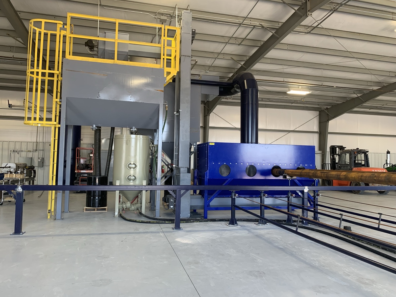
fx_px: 297
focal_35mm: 26
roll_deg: -1.8
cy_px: 148
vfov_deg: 53.1
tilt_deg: +3.8
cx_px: 198
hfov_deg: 67.3
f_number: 1.8
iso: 80
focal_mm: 4.25
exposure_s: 1/121
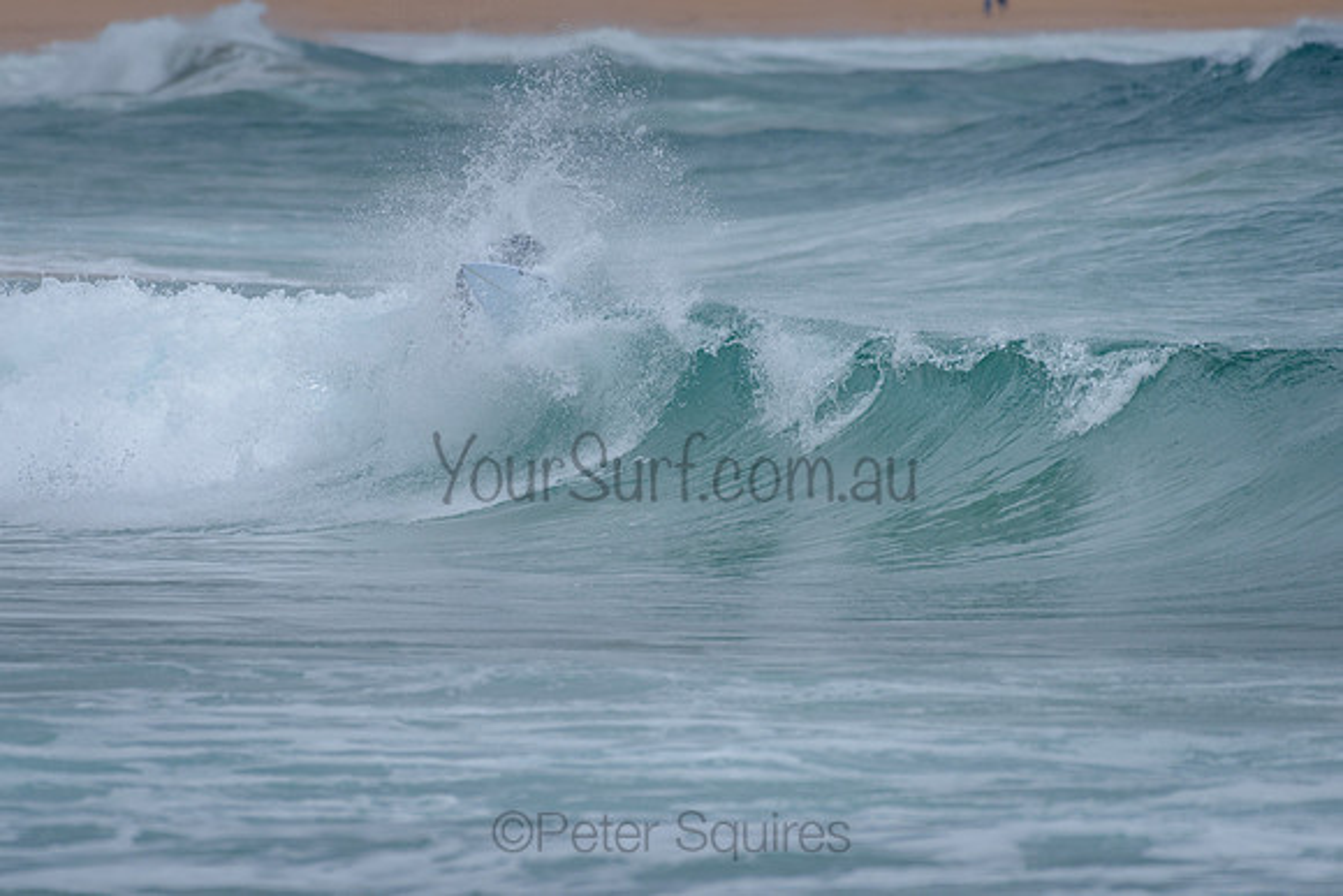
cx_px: 520
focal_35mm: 613
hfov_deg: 3.4
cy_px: 348
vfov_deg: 2.2
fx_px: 22881
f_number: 5.6
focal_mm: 500
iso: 450
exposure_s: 1/1250
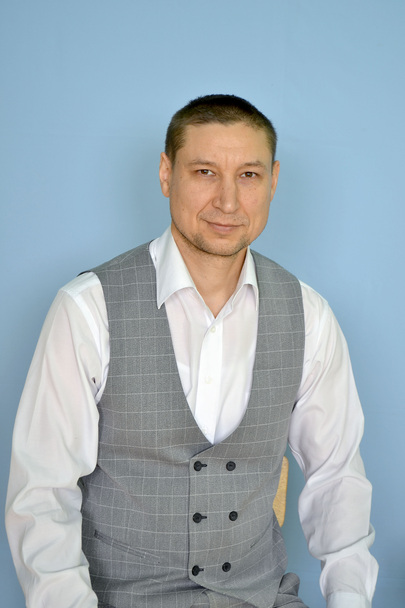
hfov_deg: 22.6
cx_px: 202
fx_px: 1012
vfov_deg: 33.4
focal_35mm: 60
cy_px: 304
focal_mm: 40
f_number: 5.6
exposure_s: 1/200
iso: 200
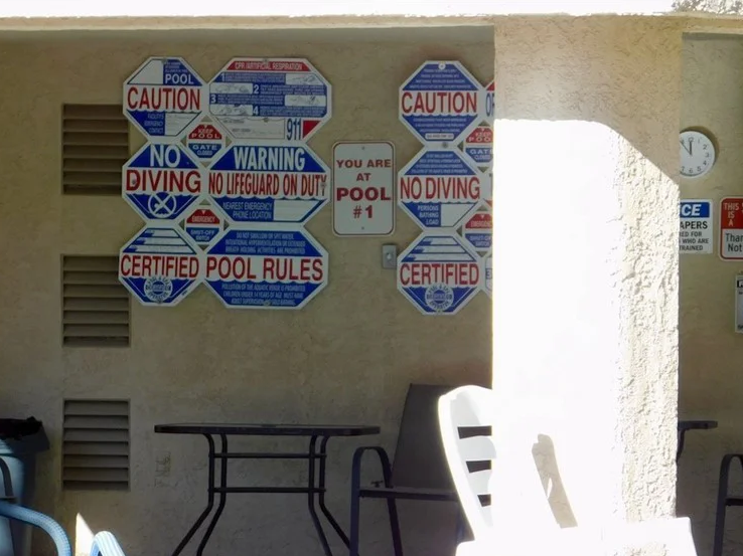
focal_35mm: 186
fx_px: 3991
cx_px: 324
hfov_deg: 10.6
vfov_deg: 8.0
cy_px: 383
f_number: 5
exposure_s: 1/200
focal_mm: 23.7
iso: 125
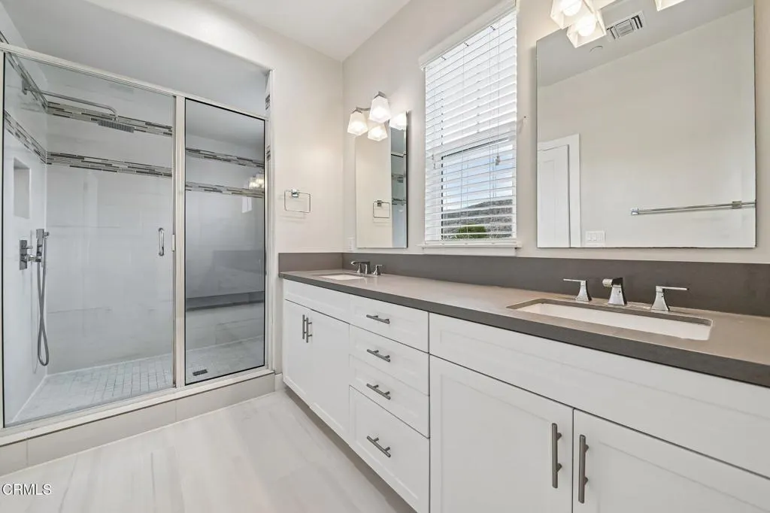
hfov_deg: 108.3
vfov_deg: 85.4
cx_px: 385
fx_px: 278
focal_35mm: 13
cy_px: 256
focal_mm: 13
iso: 250
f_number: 8
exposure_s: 1/8
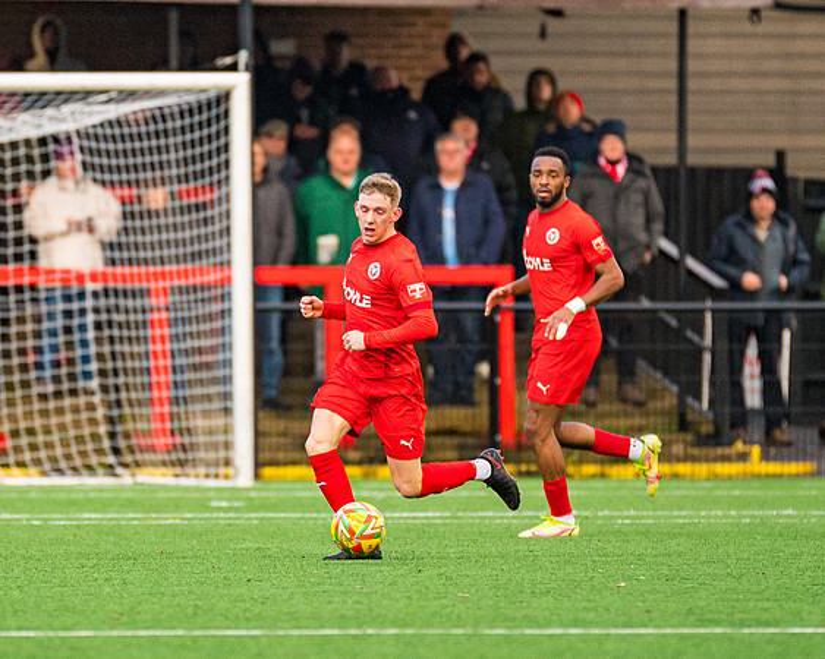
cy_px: 314
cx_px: 236
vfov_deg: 2.1
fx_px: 17981
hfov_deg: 2.6
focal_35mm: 737
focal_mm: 270
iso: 1600
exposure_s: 1/1600
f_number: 2.8
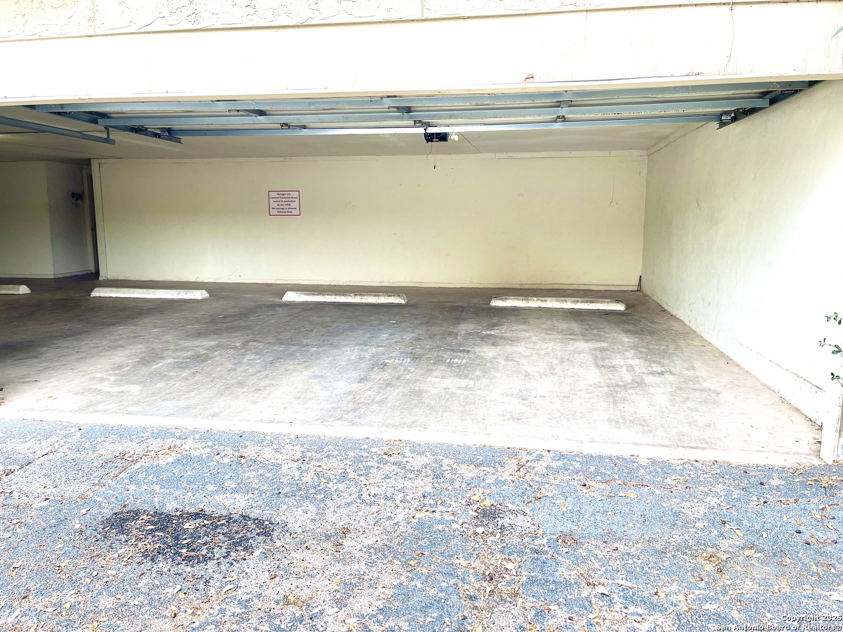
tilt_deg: -9.1
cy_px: 316
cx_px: 422
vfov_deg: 54.9
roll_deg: +0.0
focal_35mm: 25
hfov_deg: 69.4
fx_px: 609
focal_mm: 5.1
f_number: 1.6
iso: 50
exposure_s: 1/121
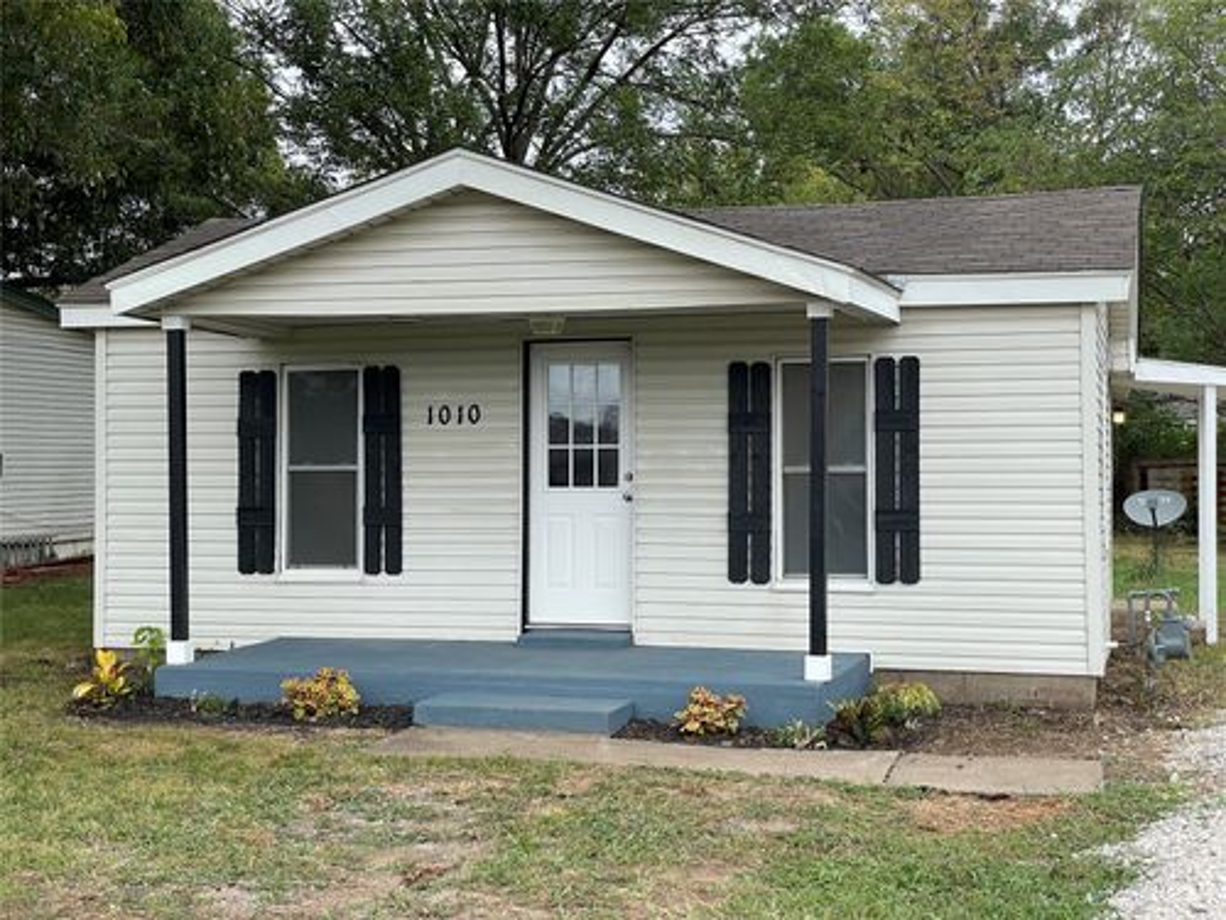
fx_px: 1842
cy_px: 460
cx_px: 613
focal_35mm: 52
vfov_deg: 28.0
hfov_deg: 36.8
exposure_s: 1/366
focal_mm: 6
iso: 25
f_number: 2
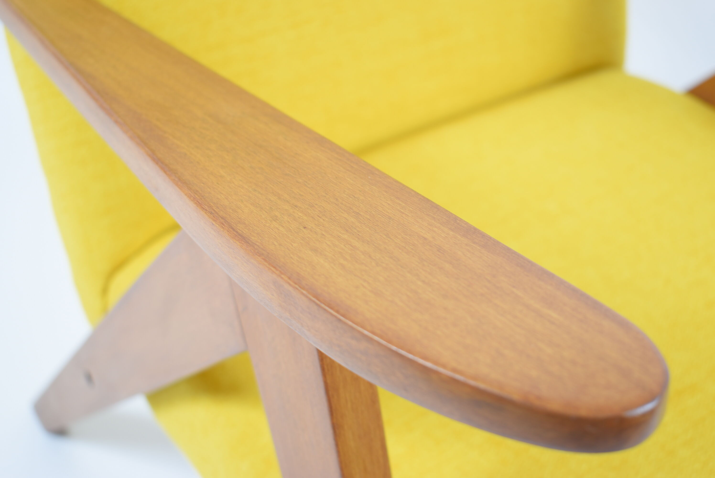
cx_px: 358
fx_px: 1014
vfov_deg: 26.5
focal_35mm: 51
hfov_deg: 38.9
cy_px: 239
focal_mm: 34
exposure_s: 1/8
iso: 100
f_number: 4.5
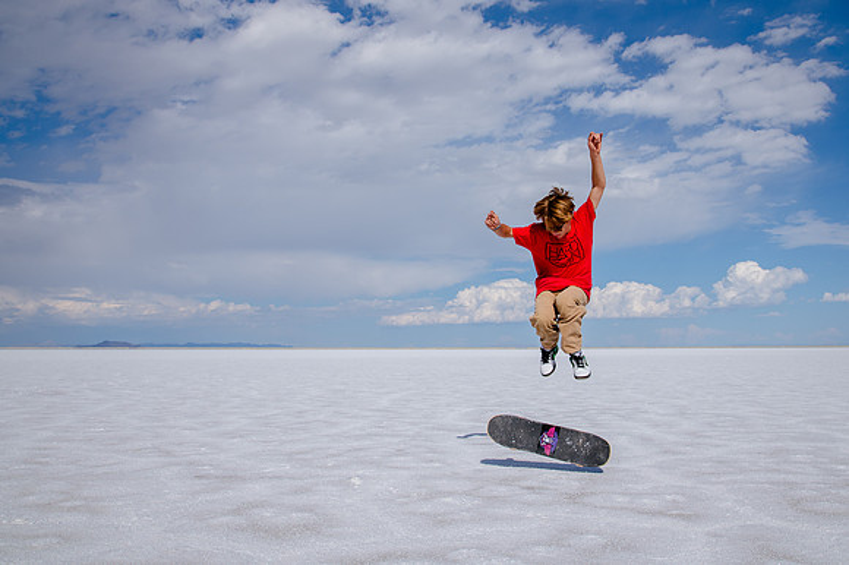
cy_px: 257
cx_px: 459
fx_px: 780
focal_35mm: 33
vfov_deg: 39.8
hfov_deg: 57.1
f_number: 10
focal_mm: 30
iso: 250
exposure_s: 1/1250
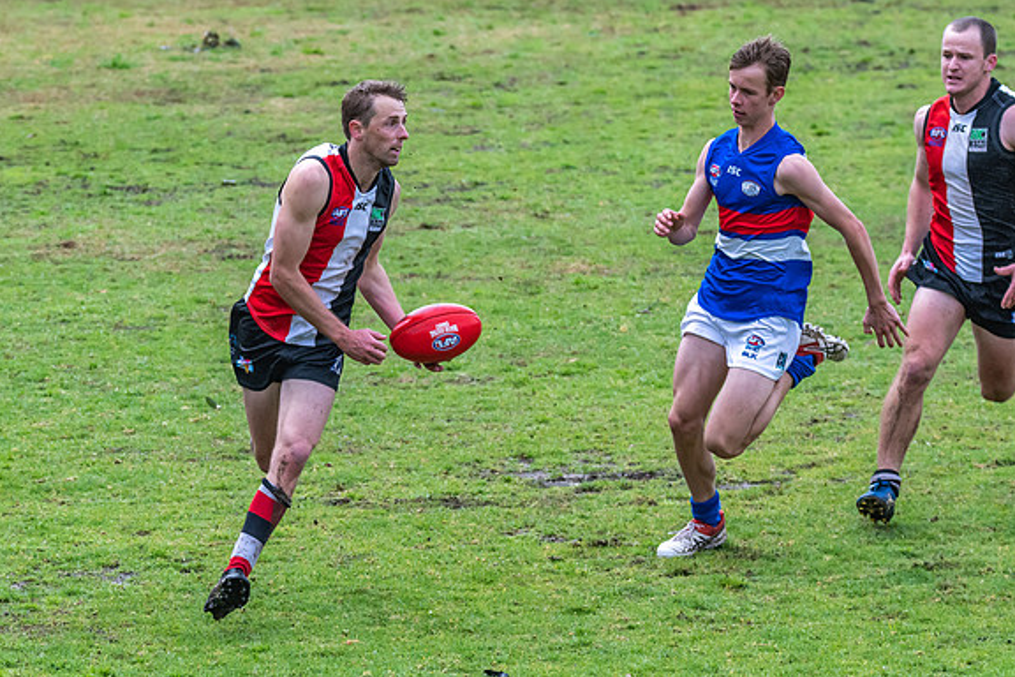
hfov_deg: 5.7
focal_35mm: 364
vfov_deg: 3.8
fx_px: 10262
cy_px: 301
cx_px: 433
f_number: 7.1
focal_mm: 210
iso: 1250
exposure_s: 1/2000
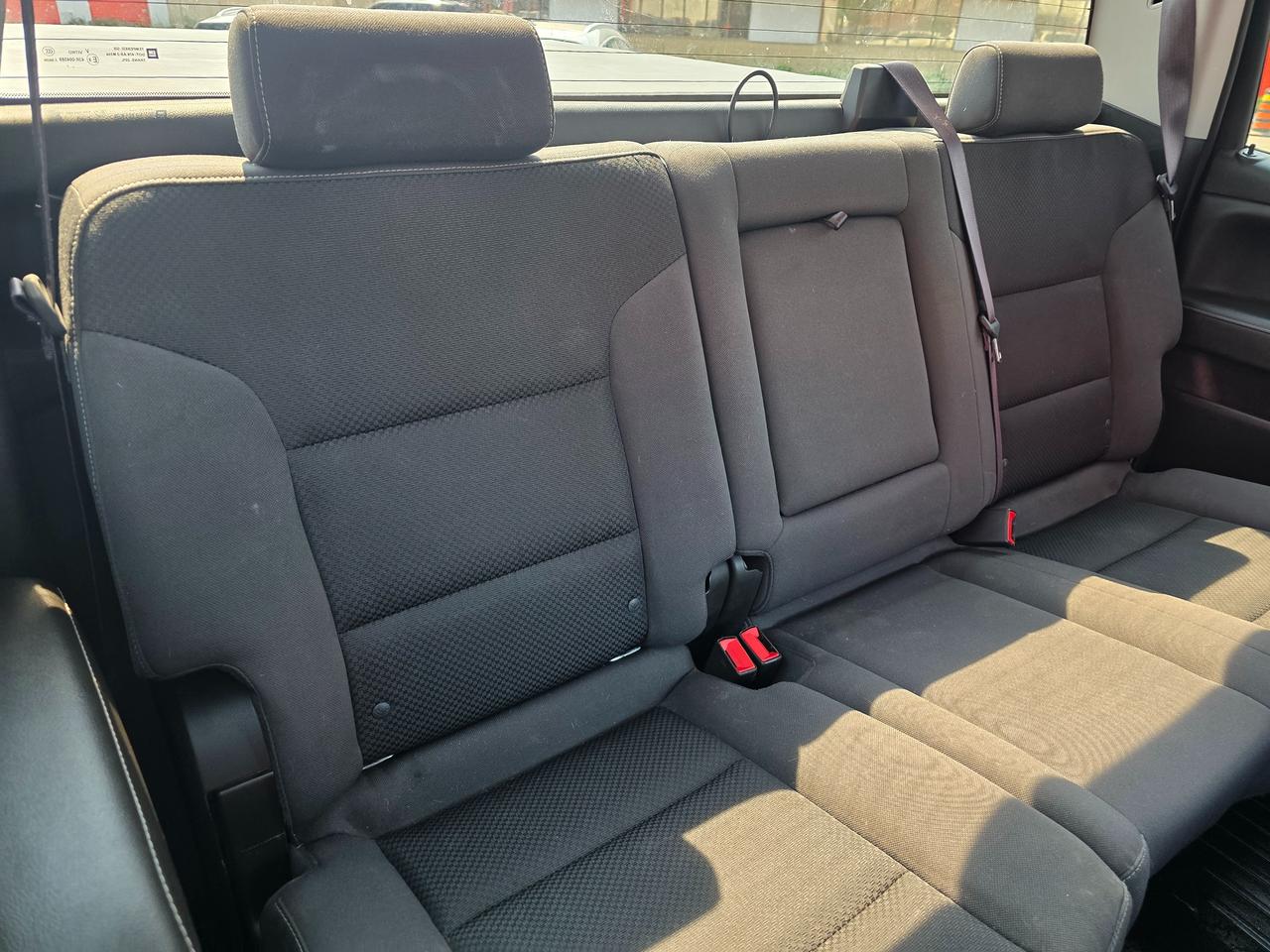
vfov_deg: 58.9
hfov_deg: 73.9
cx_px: 635
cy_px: 476
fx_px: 844
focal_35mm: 23
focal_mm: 6.3
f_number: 1.7
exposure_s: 1/120
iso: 160
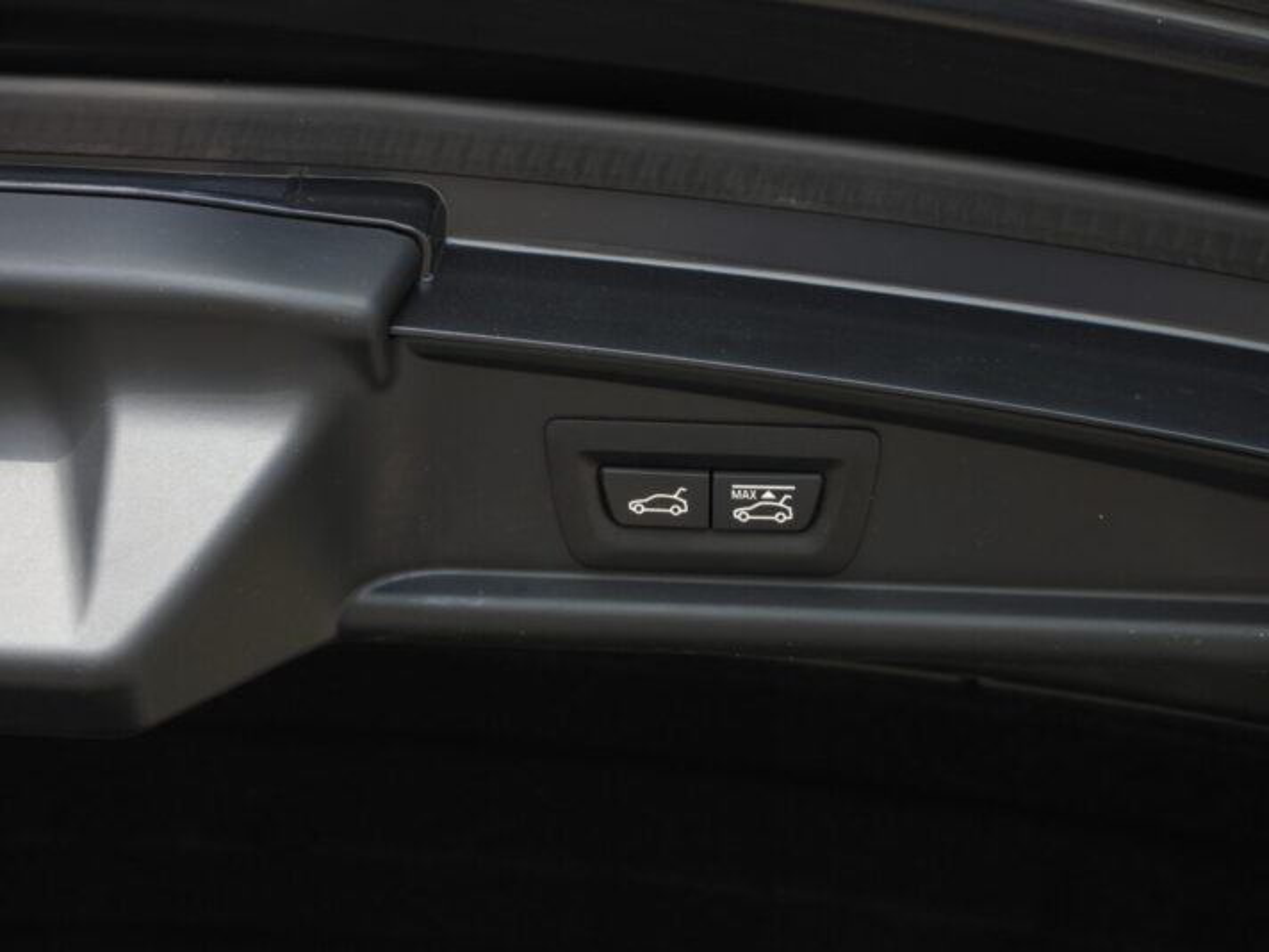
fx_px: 3556
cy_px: 476
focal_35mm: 97
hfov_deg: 20.2
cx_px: 634
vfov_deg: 15.2
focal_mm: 17.5
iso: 100
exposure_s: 1/250
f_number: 3.5
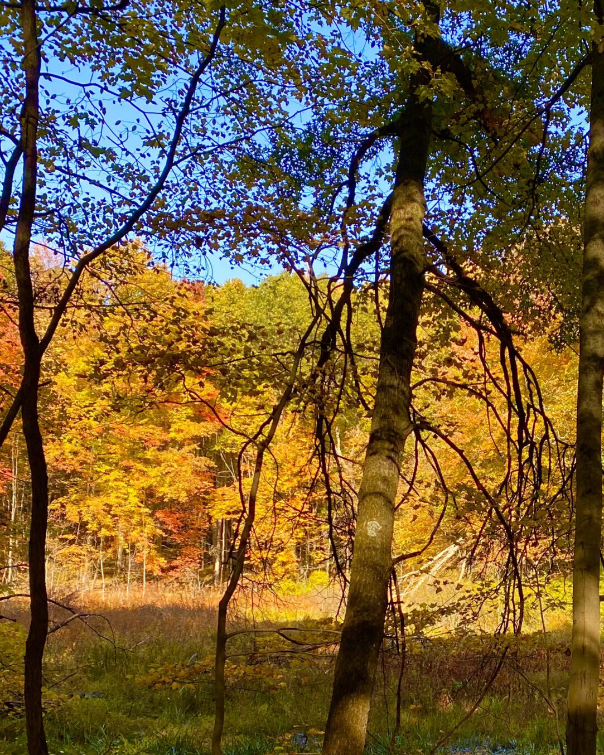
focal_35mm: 48
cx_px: 473
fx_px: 1073
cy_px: 555
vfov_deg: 37.9
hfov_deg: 30.8
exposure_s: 1/317
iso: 32
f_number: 1.8
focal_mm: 4.25
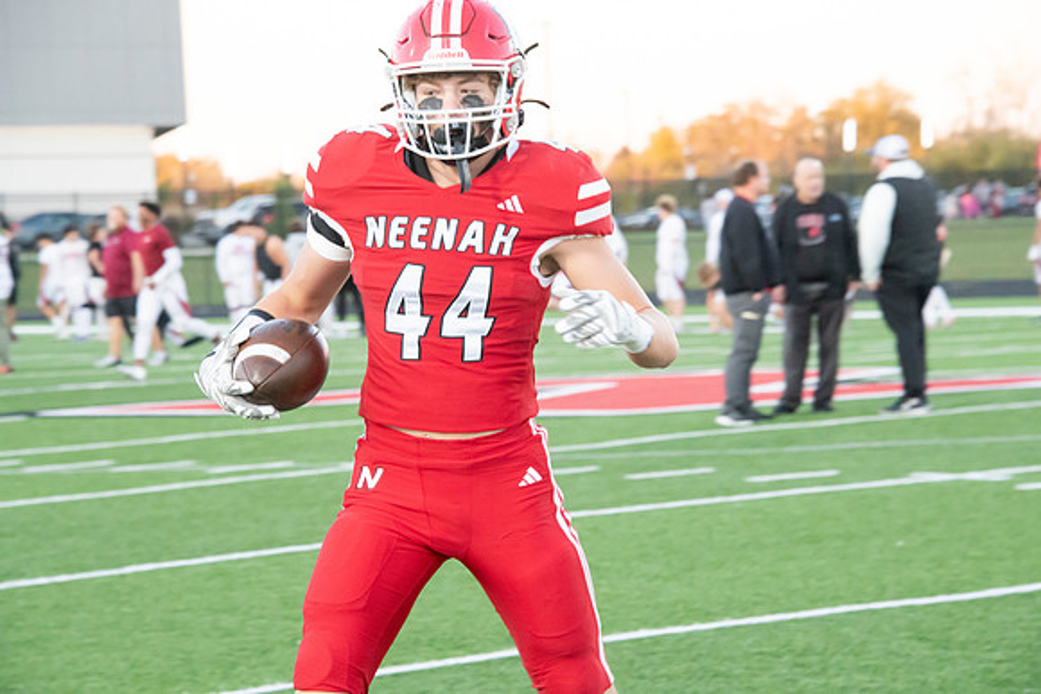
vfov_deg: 8.1
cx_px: 520
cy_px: 347
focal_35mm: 170
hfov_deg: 12.1
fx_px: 4917
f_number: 9
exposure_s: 1/320
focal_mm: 170
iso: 8000
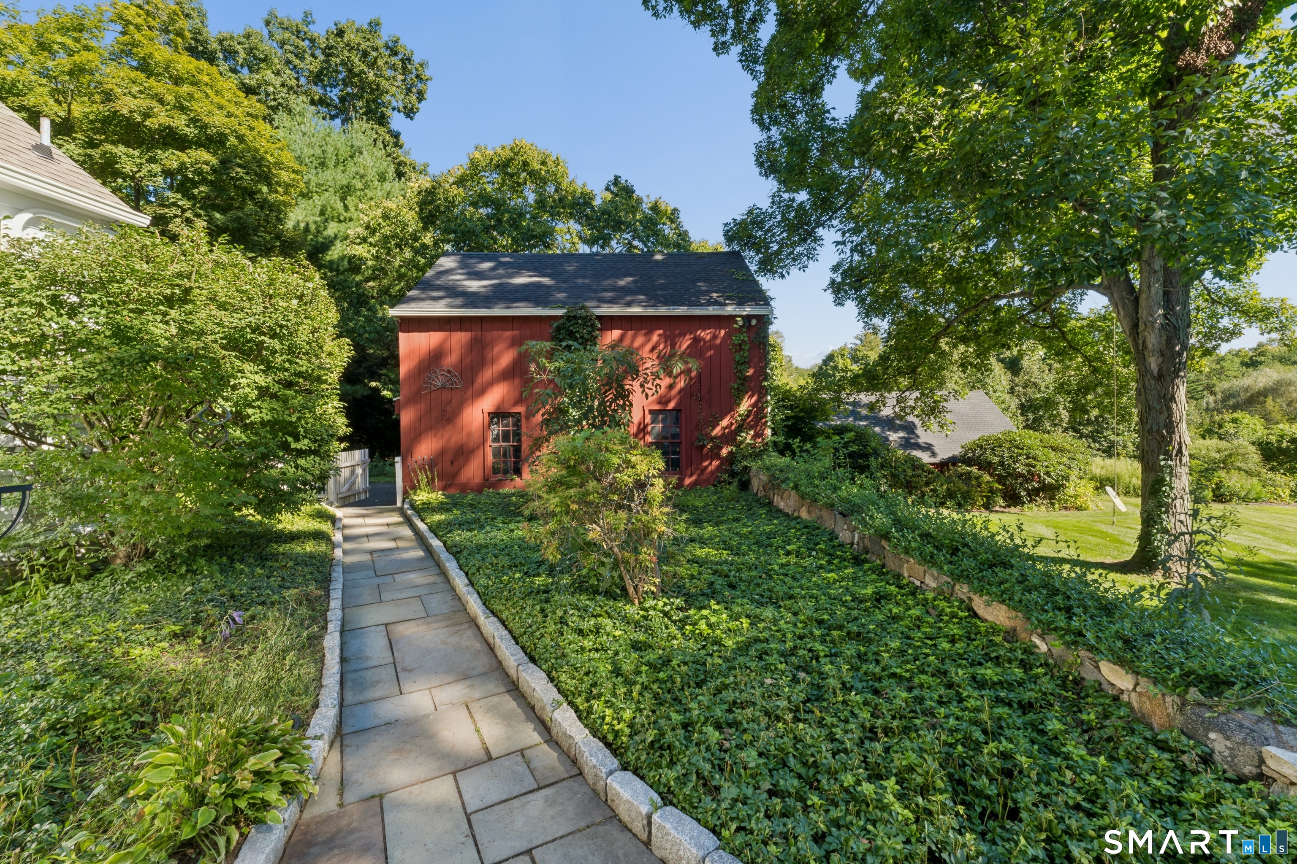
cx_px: 648
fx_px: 537
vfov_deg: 77.7
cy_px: 432
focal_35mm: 15
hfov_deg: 100.8
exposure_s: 1/5
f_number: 22
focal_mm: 14.9
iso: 100
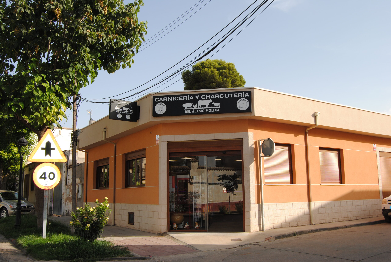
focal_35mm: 34
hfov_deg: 55.0
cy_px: 131
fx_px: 375
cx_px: 196
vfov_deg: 38.5
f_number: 7.1
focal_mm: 23
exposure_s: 1/200
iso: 100
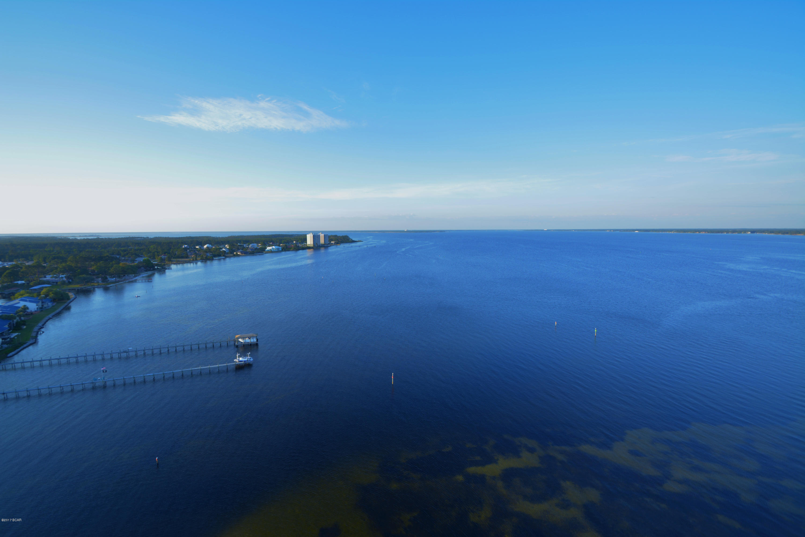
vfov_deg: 36.9
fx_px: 805
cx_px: 402
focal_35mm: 36
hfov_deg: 53.1
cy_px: 268
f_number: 29
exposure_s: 1/50
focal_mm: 24
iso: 100
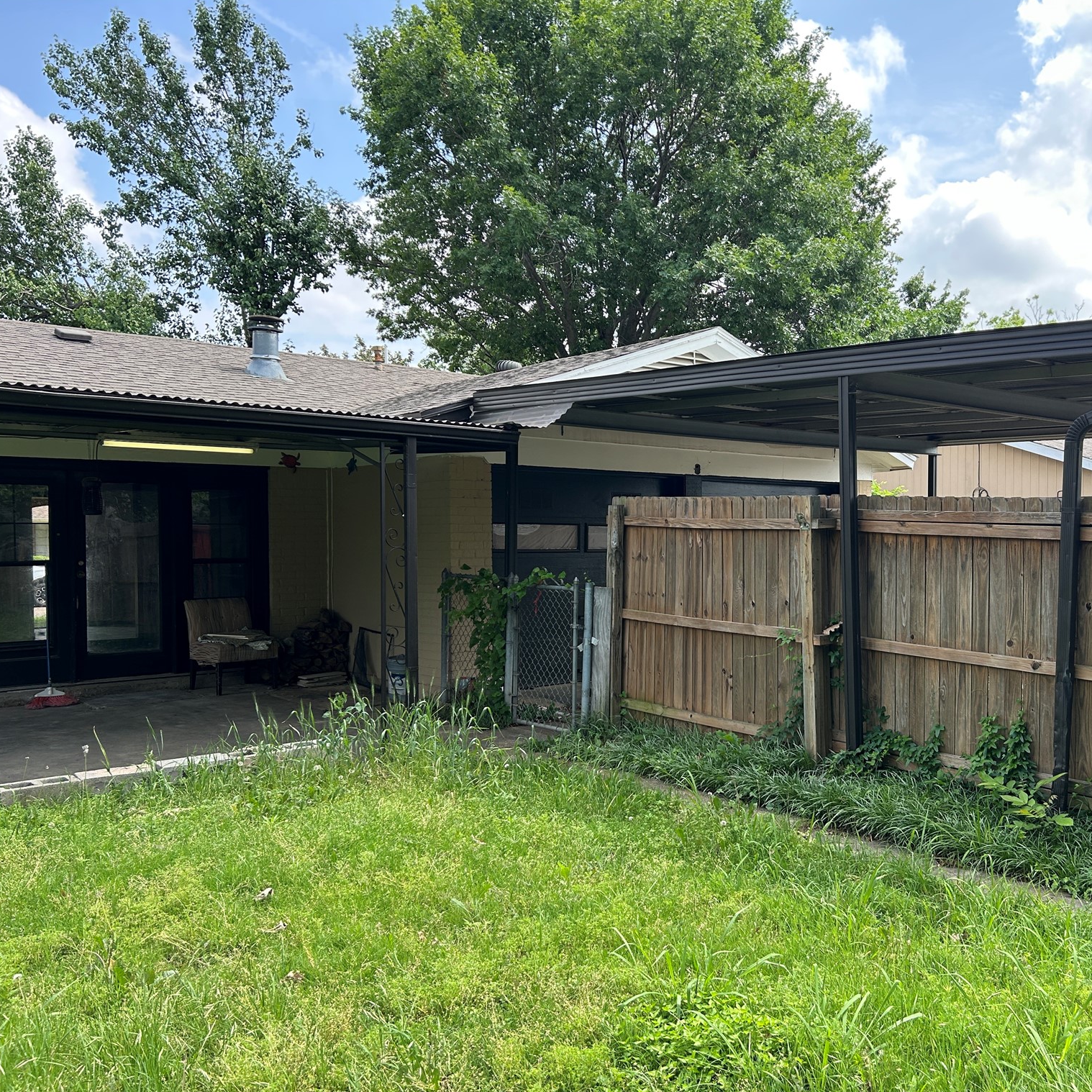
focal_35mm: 31
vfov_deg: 52.5
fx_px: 1106
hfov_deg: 51.9
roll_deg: +0.2
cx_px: 694
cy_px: 545
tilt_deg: -2.2
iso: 50
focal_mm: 5.7
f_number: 1.5
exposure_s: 1/974
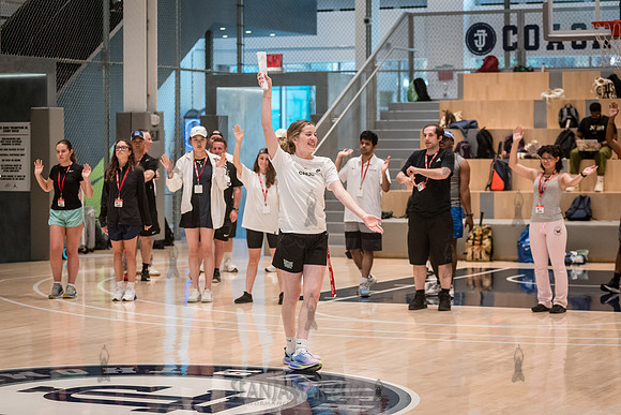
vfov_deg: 13.0
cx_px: 310
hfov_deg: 19.4
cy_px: 208
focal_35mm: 105
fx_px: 1816
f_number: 4
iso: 5000
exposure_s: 1/500
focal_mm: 105
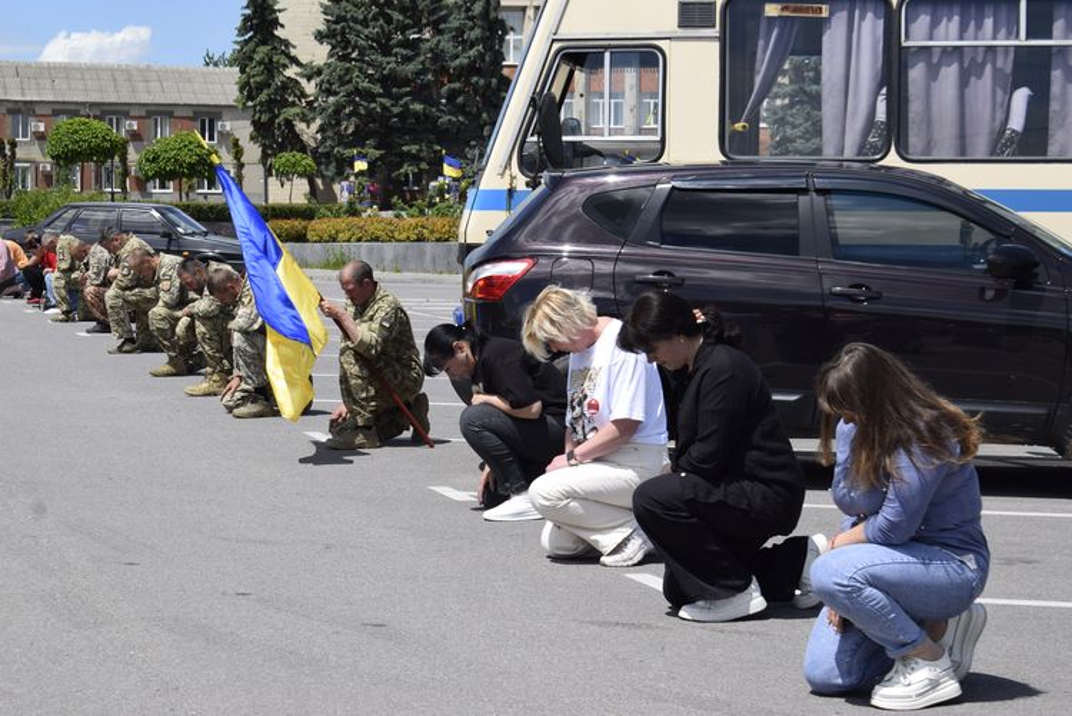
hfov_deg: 24.6
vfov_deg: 16.6
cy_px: 358
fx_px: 2458
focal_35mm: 82
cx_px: 536
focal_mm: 55
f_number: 10
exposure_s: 1/400
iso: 200
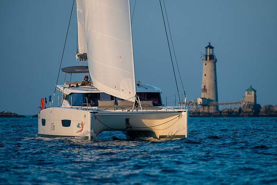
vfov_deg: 4.1
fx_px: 2602
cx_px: 148
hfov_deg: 6.1
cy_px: 93
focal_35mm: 338
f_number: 5
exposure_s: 1/1000
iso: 400
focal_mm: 300
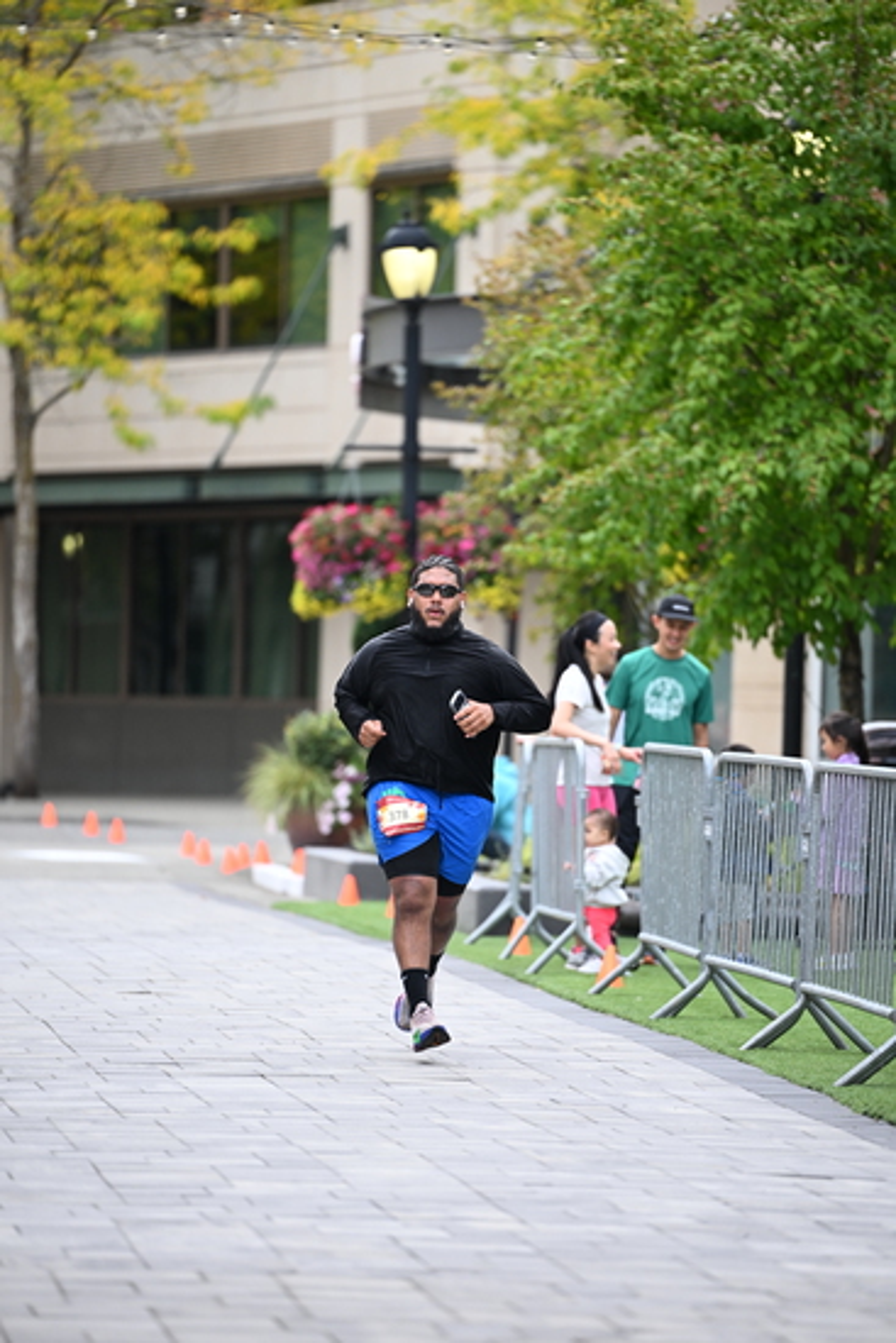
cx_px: 448
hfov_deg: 6.9
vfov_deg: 10.3
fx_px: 7461
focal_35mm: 200
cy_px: 672
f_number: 2.8
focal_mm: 200
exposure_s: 1/2000
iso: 640
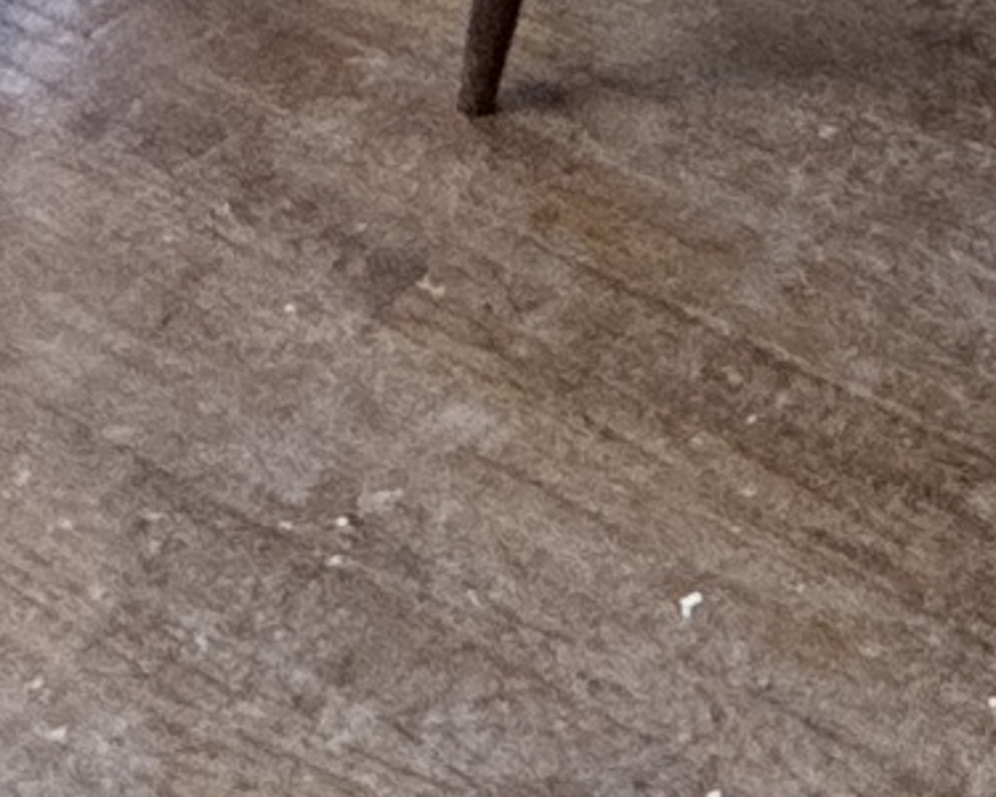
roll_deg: -0.9
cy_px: -1793
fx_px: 3302
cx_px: 534
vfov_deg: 9.6
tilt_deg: -0.8
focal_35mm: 112
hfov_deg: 17.2
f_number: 2.2
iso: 200
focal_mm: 2.22
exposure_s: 1/99
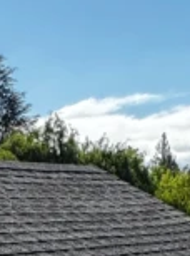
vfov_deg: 14.0
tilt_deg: -31.7
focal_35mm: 94
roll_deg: +0.8
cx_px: 38
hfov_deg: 15.6
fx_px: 691
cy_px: 627
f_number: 2.2
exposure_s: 1/749
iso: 40
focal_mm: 2.22
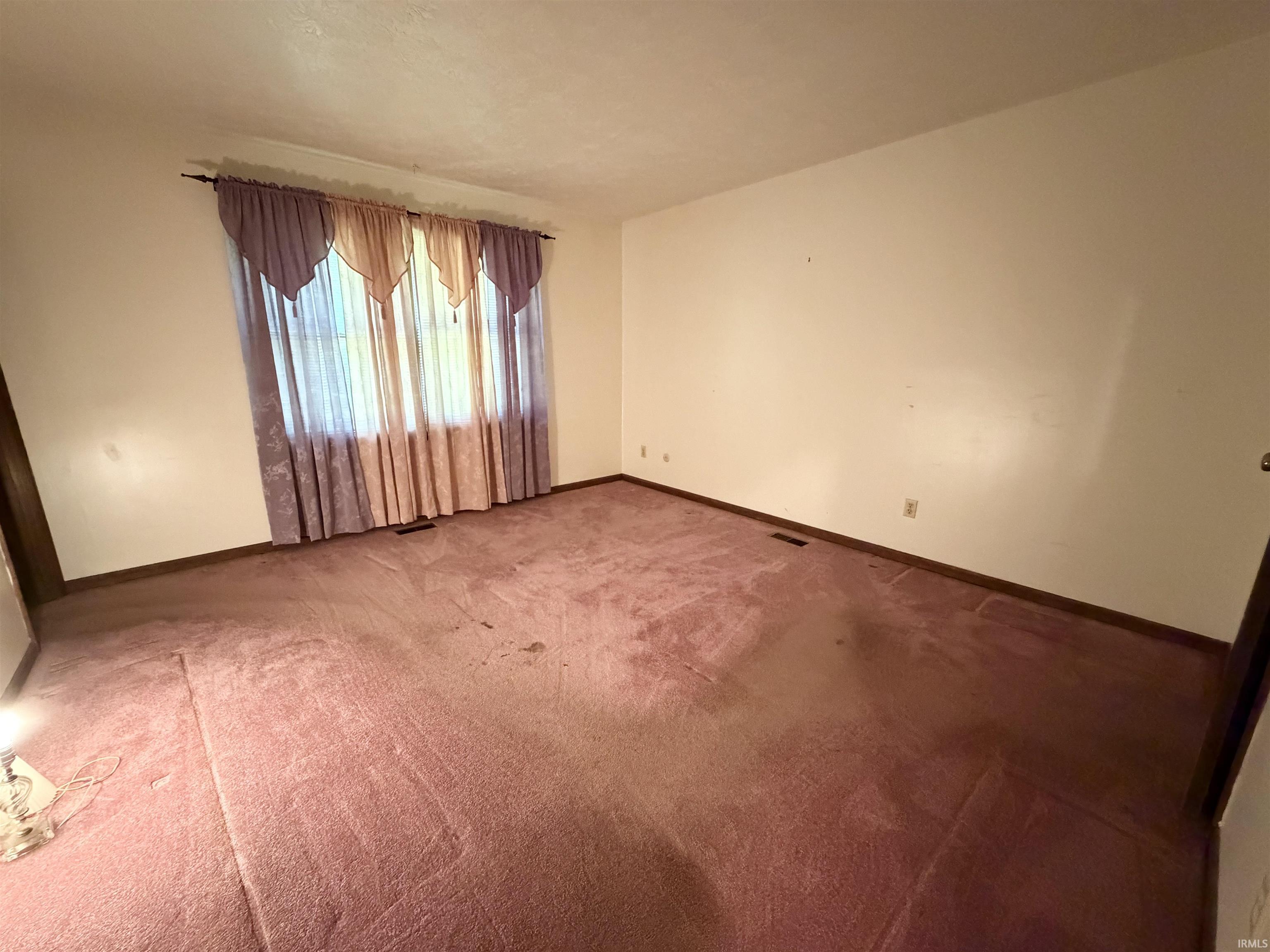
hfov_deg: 102.1
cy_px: 476
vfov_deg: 85.7
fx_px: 514
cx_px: 635
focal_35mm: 14
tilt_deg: -13.8
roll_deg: +0.0
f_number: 2.2
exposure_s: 1/60
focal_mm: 2.22
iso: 1250
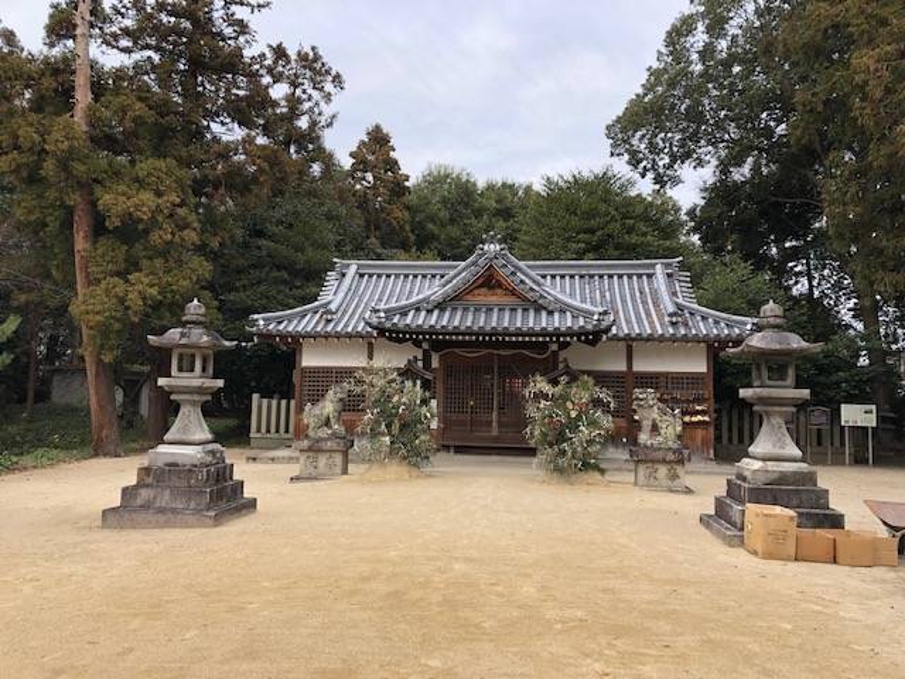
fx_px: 732
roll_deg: +0.1
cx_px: 452
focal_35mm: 28
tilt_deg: +5.2
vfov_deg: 49.7
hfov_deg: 63.4
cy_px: 340
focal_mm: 3.99
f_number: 1.8
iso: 20
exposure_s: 1/470
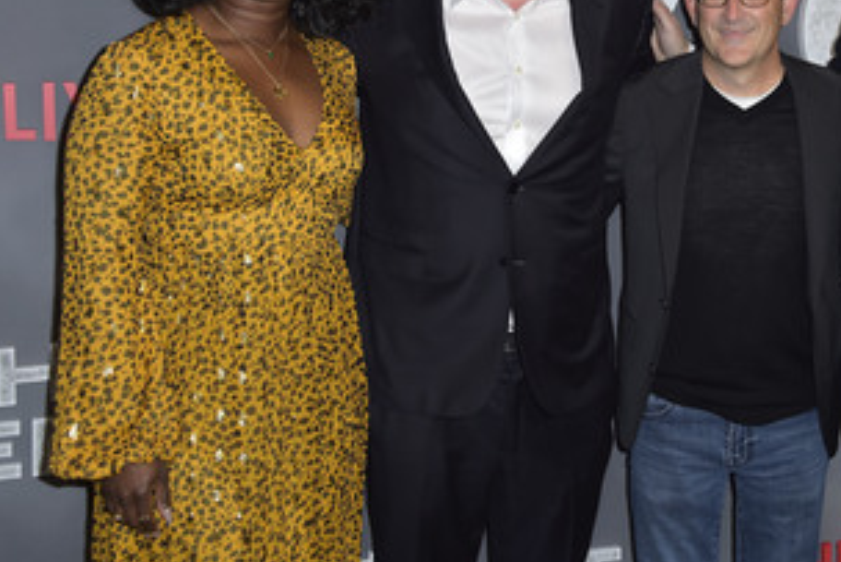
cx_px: 617
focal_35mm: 71
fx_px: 1659
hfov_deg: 28.1
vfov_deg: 19.1
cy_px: 158
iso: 400
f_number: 6.3
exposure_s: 1/250
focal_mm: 48
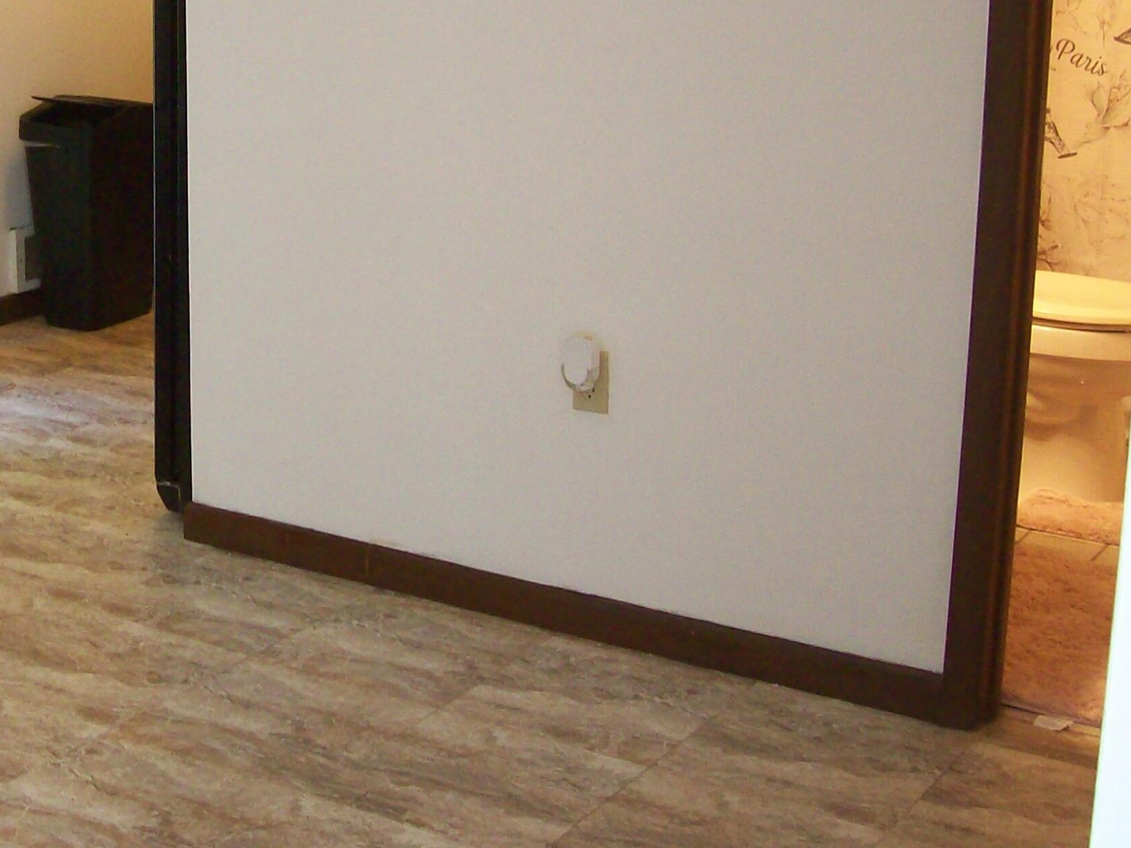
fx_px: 2123
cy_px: 239
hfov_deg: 28.7
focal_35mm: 65
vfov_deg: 22.4
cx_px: 114
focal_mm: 6
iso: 160
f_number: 2.7
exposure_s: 1/21.1
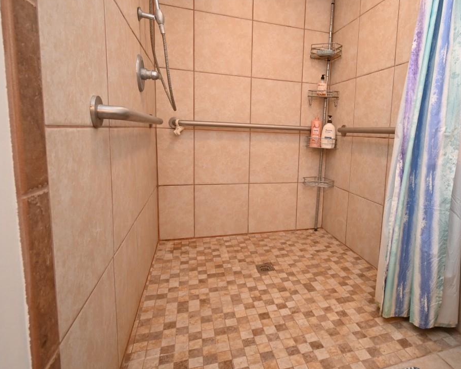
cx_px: 297
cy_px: 165
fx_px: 281
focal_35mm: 21
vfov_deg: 66.3
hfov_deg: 76.8
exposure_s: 1/60
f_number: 4.8
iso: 1600
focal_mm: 11
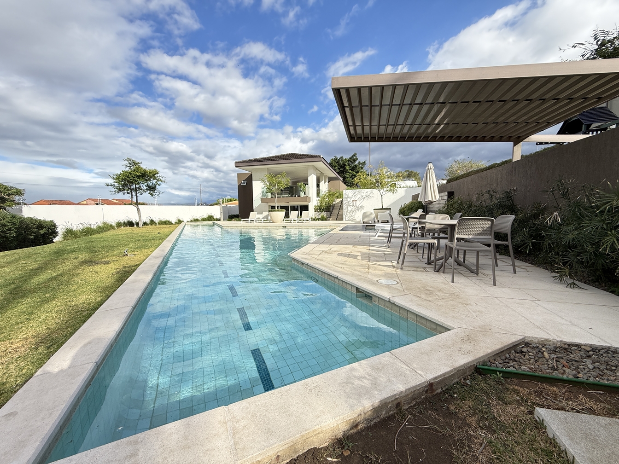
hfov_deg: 102.1
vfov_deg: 85.7
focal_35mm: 14
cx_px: 310
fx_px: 250
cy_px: 232
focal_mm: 2.22
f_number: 2.2
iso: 50
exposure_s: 1/914
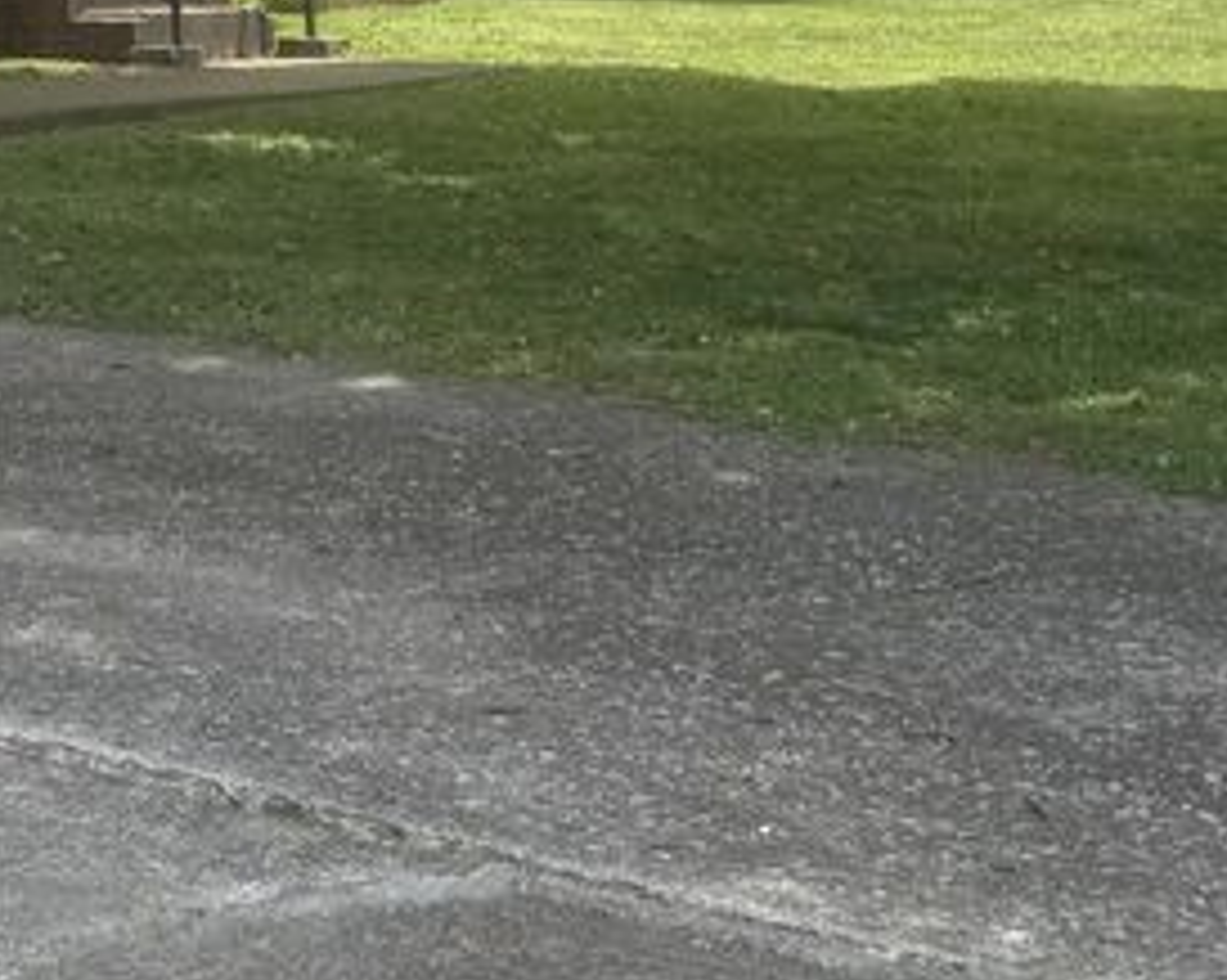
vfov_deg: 16.4
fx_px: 3193
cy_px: -342
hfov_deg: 18.2
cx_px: -840
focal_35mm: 88
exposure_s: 1/2105
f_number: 1.78
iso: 80
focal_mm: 6.76
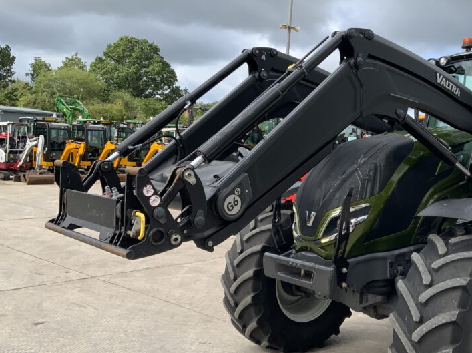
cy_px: 142
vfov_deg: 34.2
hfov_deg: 44.0
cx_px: 323
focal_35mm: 42
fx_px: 573
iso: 16
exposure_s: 1/978
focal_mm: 3
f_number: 1.8
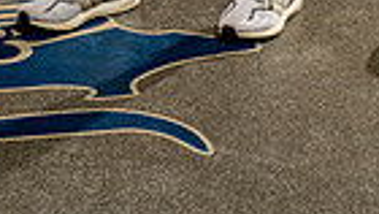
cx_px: 192
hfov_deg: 13.0
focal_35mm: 165
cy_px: -358
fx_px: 1659
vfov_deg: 6.8
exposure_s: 1/250
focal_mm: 49
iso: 320
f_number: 8
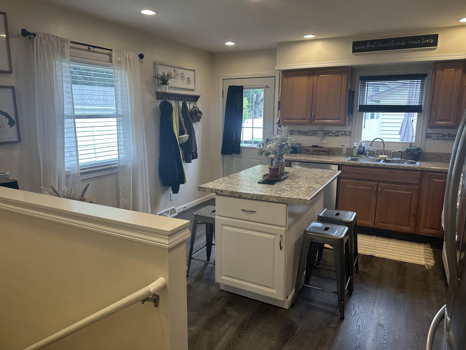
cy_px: 175
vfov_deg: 56.8
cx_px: 233
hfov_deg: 71.6
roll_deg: -0.4
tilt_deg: -10.2
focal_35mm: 24
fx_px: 323
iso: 100
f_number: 1.78
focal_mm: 6.86
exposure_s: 1/120
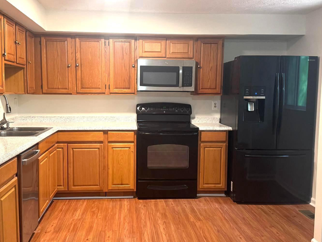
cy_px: 124
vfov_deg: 38.7
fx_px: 344
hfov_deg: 50.1
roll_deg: -0.2
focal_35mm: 37
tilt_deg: -5.1
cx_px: 151
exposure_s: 1/60
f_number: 1.78
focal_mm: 6.76
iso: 320
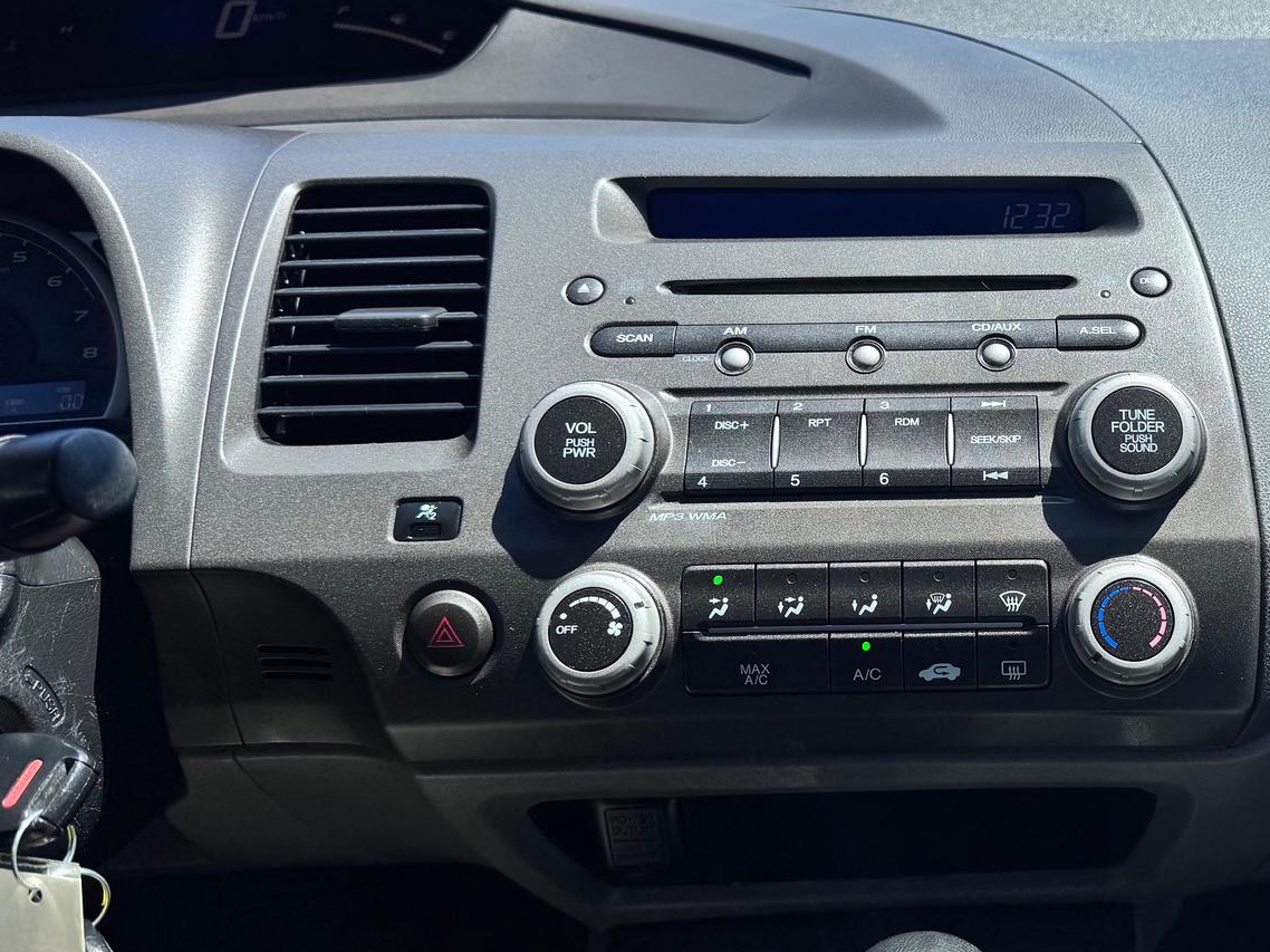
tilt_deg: -22.1
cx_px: 691
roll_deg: +2.6
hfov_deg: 65.2
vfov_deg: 51.3
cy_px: 445
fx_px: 990
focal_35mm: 27
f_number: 1.78
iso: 80
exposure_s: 1/2959
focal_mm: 6.76
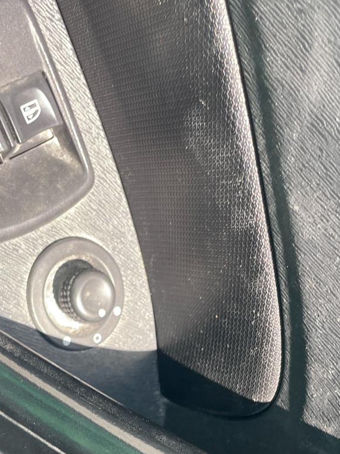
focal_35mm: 60
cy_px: 438
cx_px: 152
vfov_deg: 30.3
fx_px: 786
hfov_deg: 24.4
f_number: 1.6
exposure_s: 1/307
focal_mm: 4.2
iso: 32
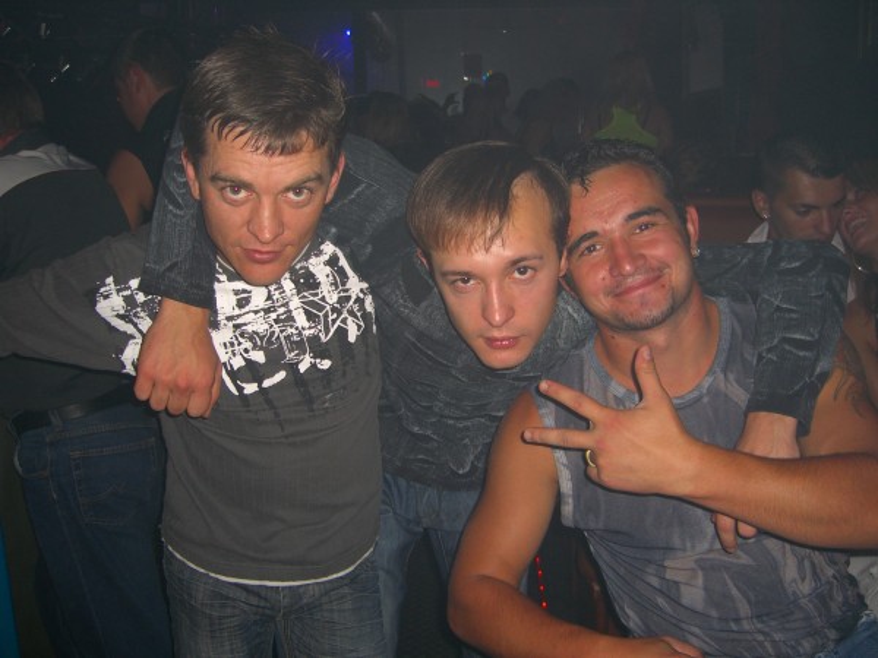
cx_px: 439
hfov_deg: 49.0
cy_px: 329
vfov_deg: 37.7
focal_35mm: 38
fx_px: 964
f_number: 2.8
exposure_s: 1/60
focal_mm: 7.9
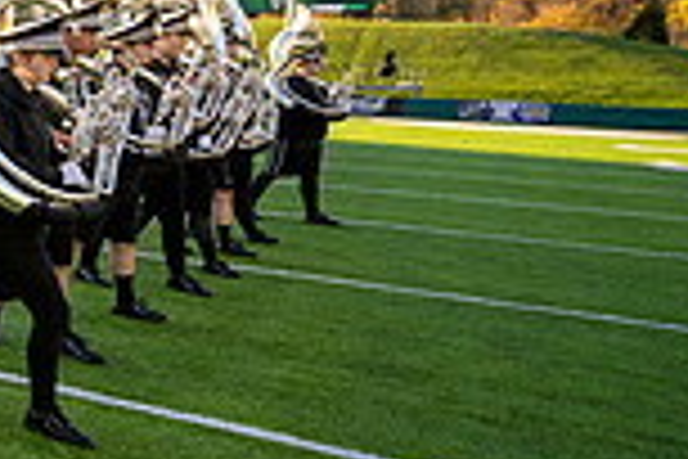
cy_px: 196
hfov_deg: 22.4
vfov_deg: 25.5
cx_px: -540
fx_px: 1013
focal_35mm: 53
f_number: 4
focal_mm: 14
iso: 320
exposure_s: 1/500
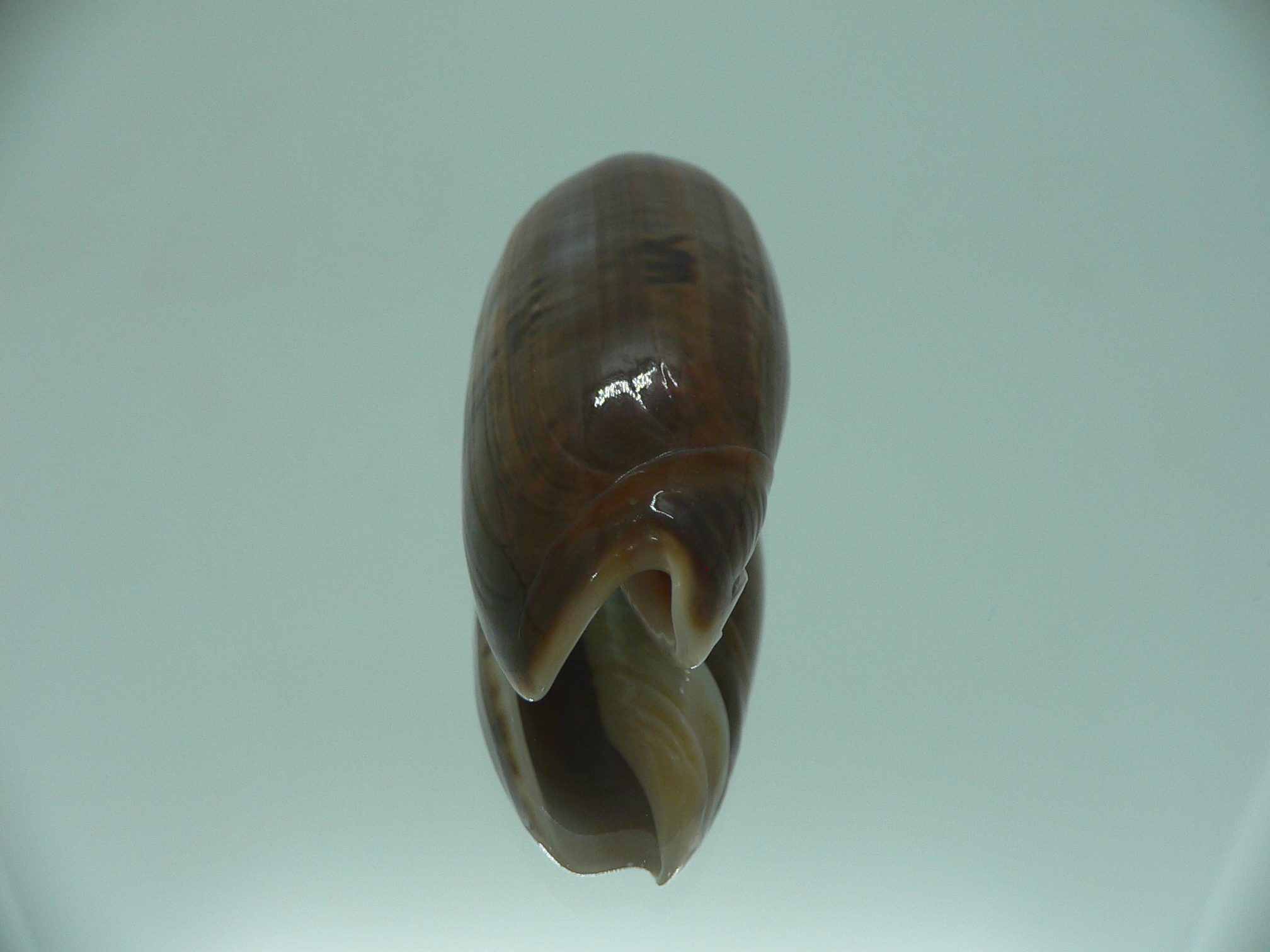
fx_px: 1284
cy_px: 476
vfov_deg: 40.7
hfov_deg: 52.6
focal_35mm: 35
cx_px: 635
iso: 80
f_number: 2.8
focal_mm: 4.6
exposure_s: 1/60
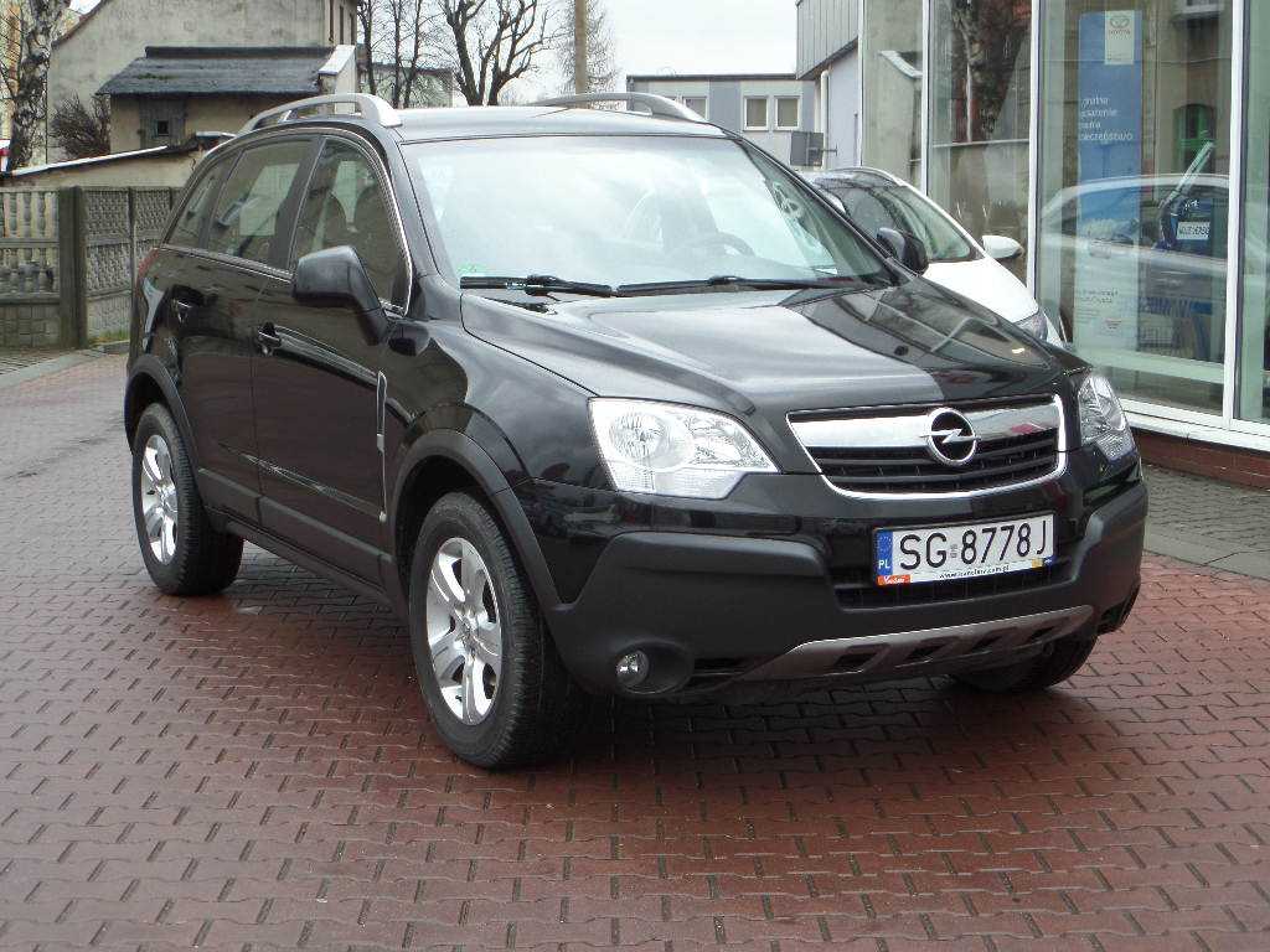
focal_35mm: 62
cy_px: 476
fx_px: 2275
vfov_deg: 23.7
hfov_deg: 31.2
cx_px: 635
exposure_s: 1/125
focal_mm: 10.2
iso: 100
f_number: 4
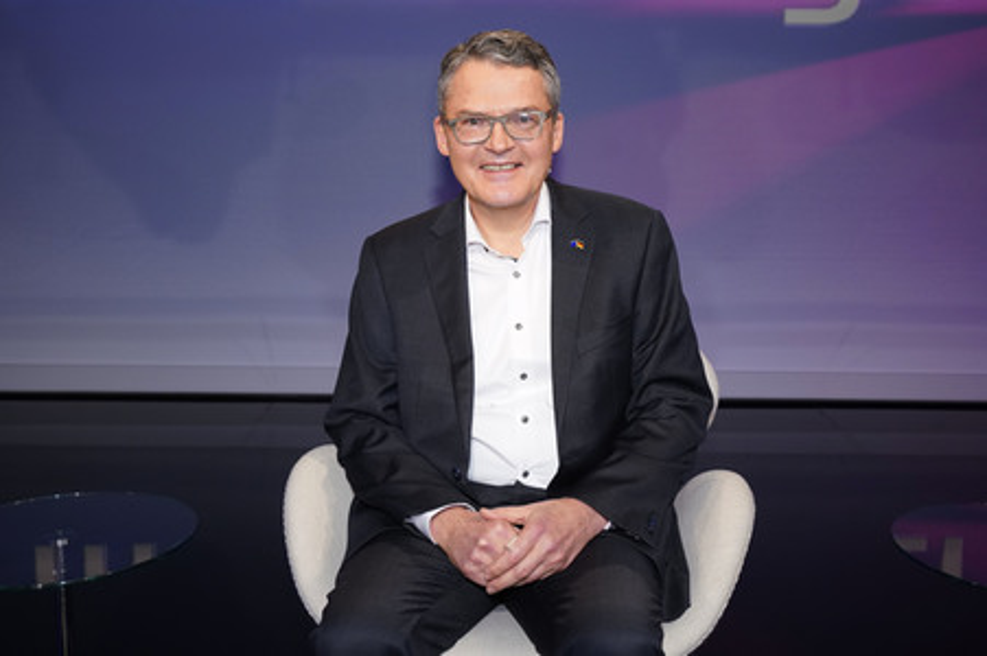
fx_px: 877
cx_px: 494
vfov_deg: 41.1
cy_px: 328
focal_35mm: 32
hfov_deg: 58.8
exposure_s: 1/125
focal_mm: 32
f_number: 5
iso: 2000
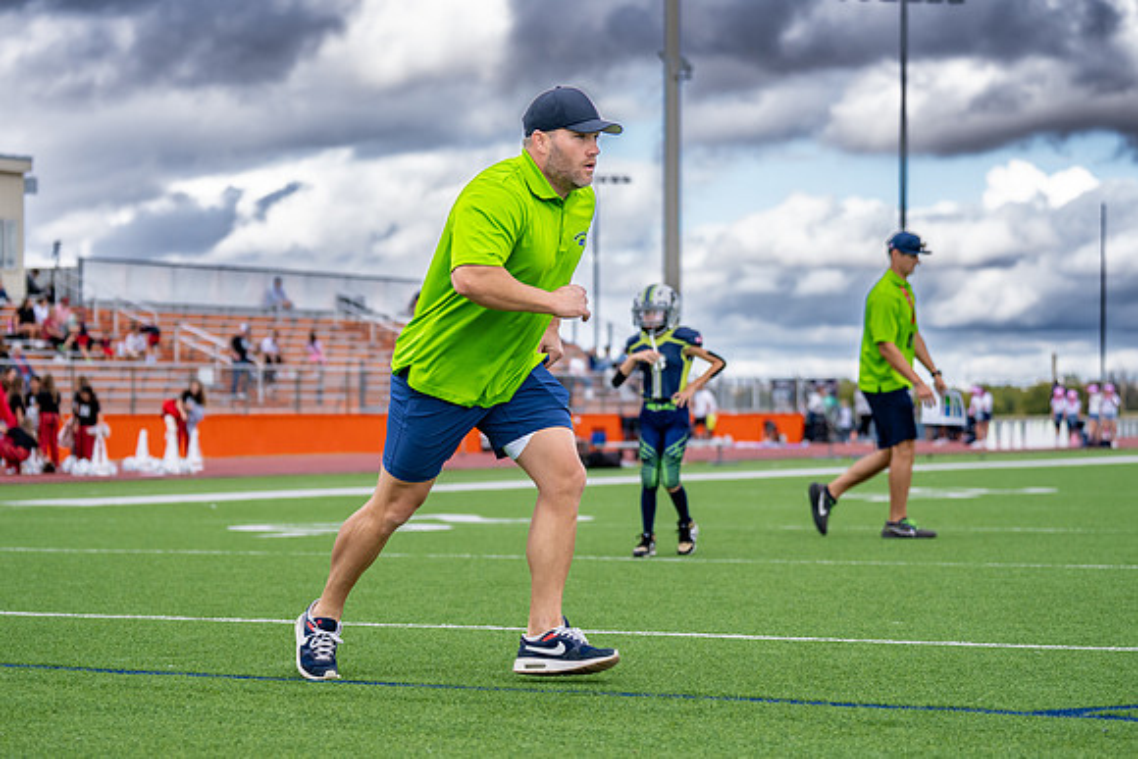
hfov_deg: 24.1
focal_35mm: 84
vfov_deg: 16.2
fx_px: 2665
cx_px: 521
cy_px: 405
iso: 320
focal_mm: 70
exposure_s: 1/2500
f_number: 2.8
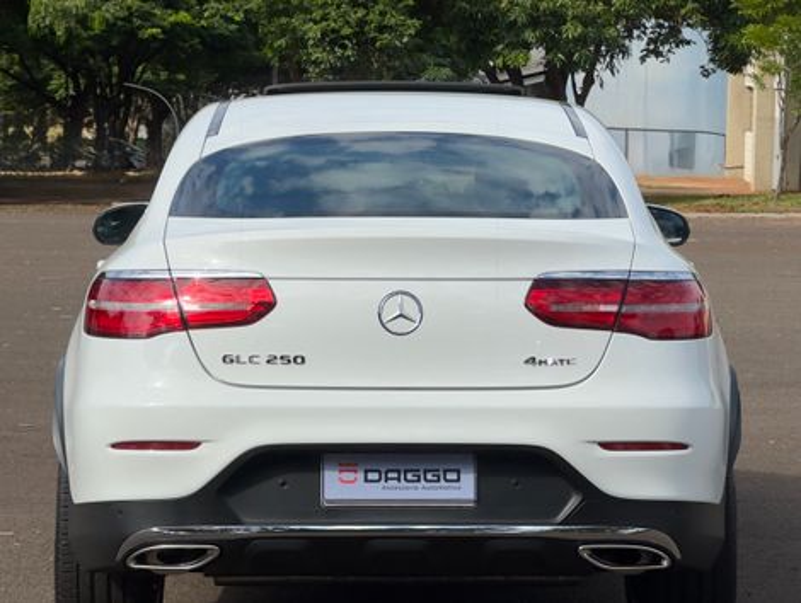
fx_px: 1784
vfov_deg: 19.2
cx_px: 400
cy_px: 302
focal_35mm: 77
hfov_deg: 25.3
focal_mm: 9
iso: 25
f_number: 2.8
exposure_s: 1/951
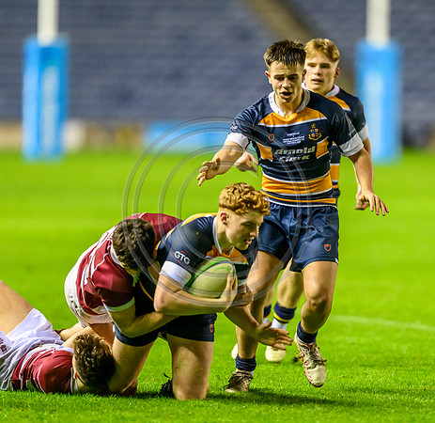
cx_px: 253
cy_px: 222
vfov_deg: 3.2
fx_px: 7471
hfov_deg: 3.3
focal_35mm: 533
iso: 8000
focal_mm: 400
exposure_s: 1/1250
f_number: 3.2
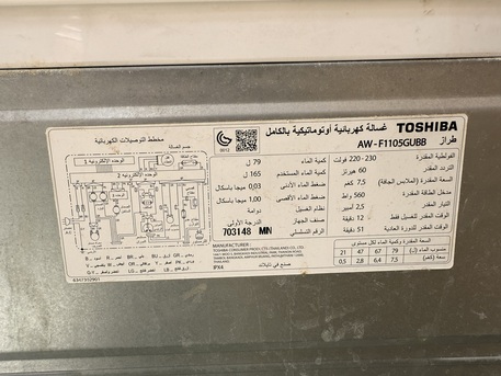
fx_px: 347
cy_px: 188
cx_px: 250
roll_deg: +2.1
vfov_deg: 56.8
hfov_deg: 71.6
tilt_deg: -8.2
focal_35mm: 24
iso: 40
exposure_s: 1/139
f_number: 2.2
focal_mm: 2.22
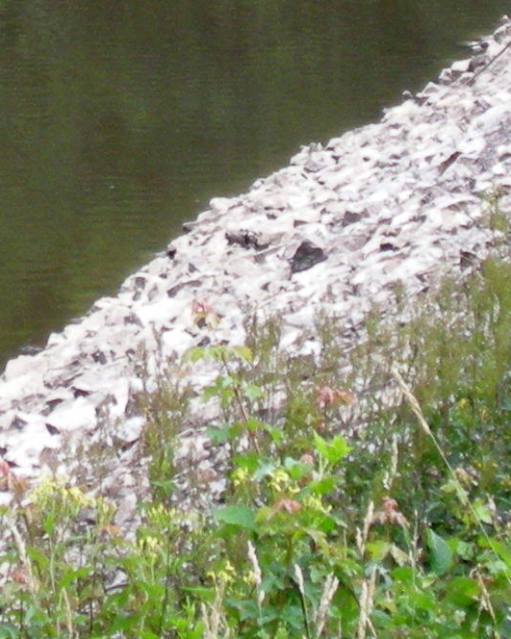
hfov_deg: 6.1
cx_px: -133
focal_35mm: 253
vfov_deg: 7.5
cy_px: -363
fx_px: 4784
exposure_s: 1/59
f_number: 3.9
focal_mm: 9.3
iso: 131
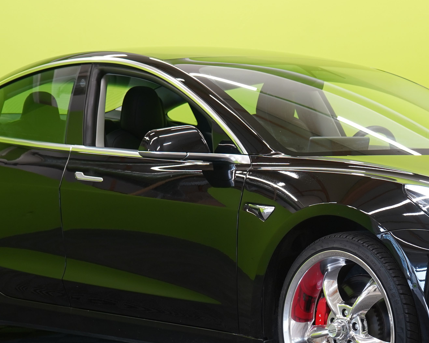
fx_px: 1384
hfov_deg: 17.5
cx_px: 316
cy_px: 217
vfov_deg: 14.1
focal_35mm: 109
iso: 400
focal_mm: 51
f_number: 5
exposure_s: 1/30
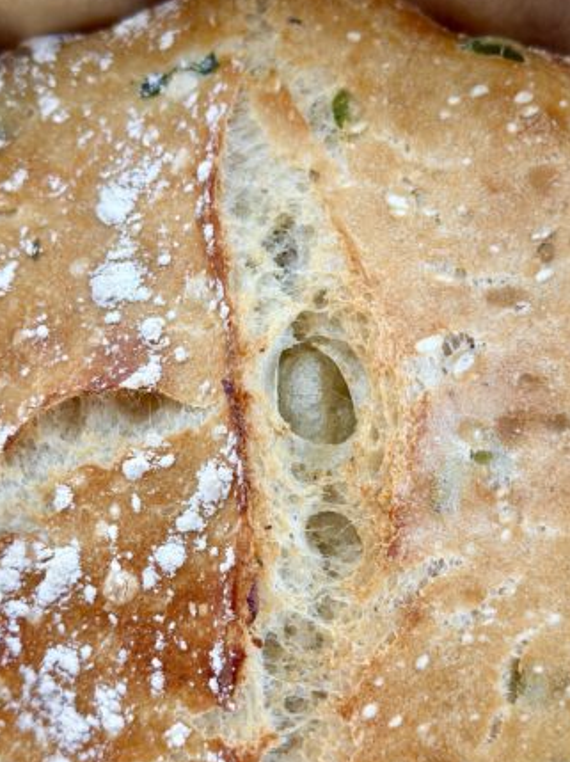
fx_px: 1231
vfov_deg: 34.3
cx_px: 296
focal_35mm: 56
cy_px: 432
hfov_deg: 26.1
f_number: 1.78
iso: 125
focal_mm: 6.86
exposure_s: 1/109
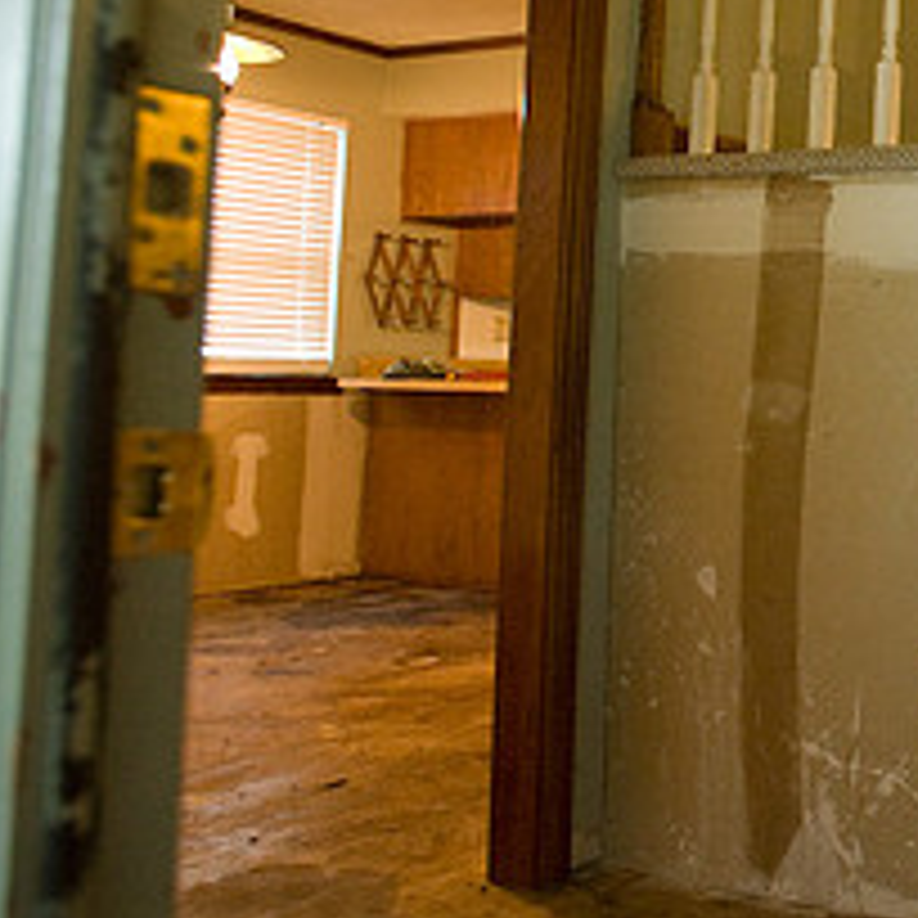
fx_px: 1230
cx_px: 1282
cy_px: 320
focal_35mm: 41
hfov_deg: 29.7
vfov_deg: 40.5
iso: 2500
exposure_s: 1/50
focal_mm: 17
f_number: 4
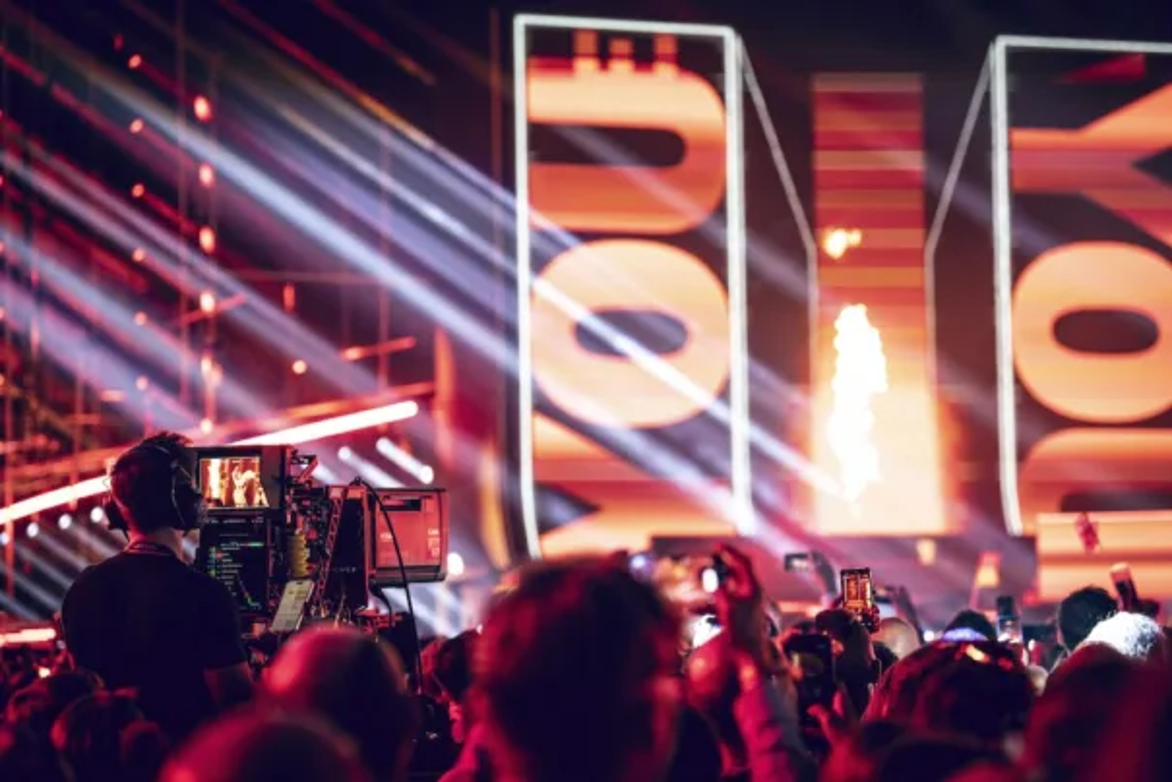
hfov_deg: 21.0
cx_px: 586
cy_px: 391
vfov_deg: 14.1
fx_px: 3159
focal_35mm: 97
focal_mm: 97
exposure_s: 1/400
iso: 3200
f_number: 2.8
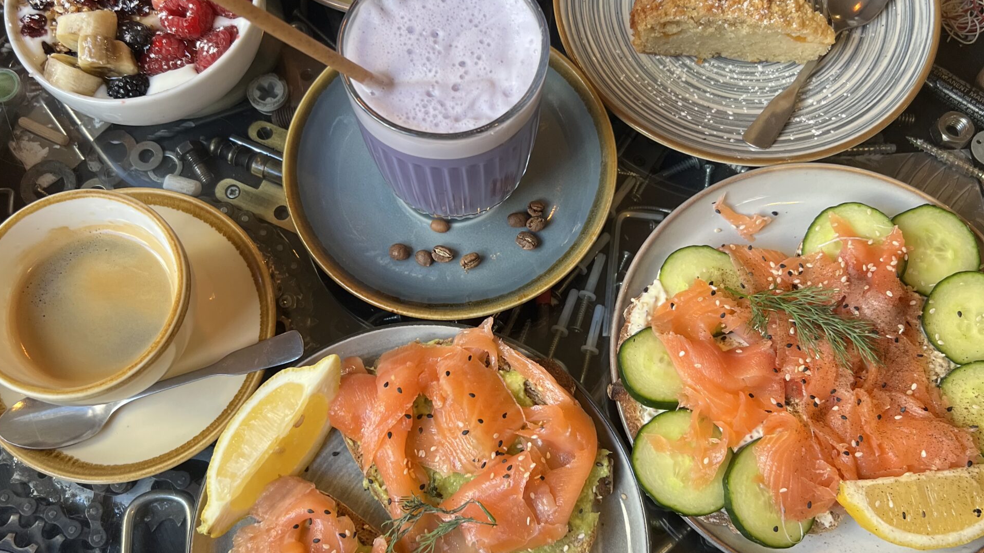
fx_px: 991
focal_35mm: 38
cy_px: 249
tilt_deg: -67.2
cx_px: 490
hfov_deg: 52.8
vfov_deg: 31.2
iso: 80
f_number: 1.5
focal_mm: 5.7
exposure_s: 1/100
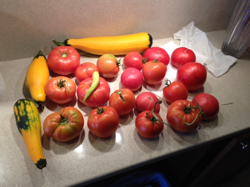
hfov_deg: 52.6
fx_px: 253
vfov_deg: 40.7
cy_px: 94
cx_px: 125
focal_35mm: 35
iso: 50
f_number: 2.4
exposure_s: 1/20
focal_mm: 4.28
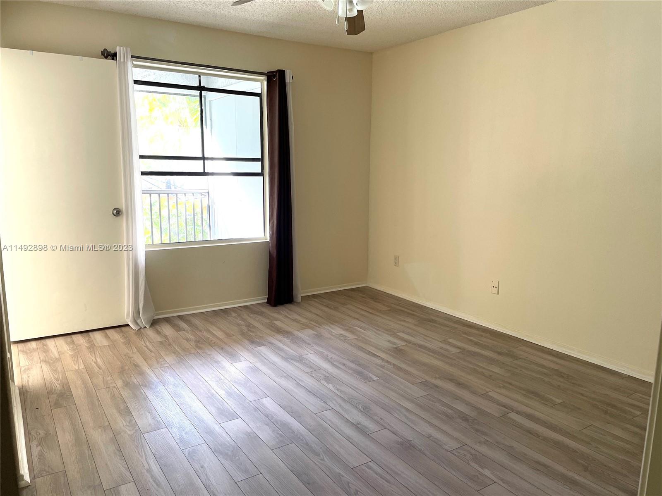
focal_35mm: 26
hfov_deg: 67.3
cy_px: 248
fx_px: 497
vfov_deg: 53.1
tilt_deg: -9.4
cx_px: 331
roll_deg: -0.9
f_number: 1.6
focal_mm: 4.2
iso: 80
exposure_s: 1/60
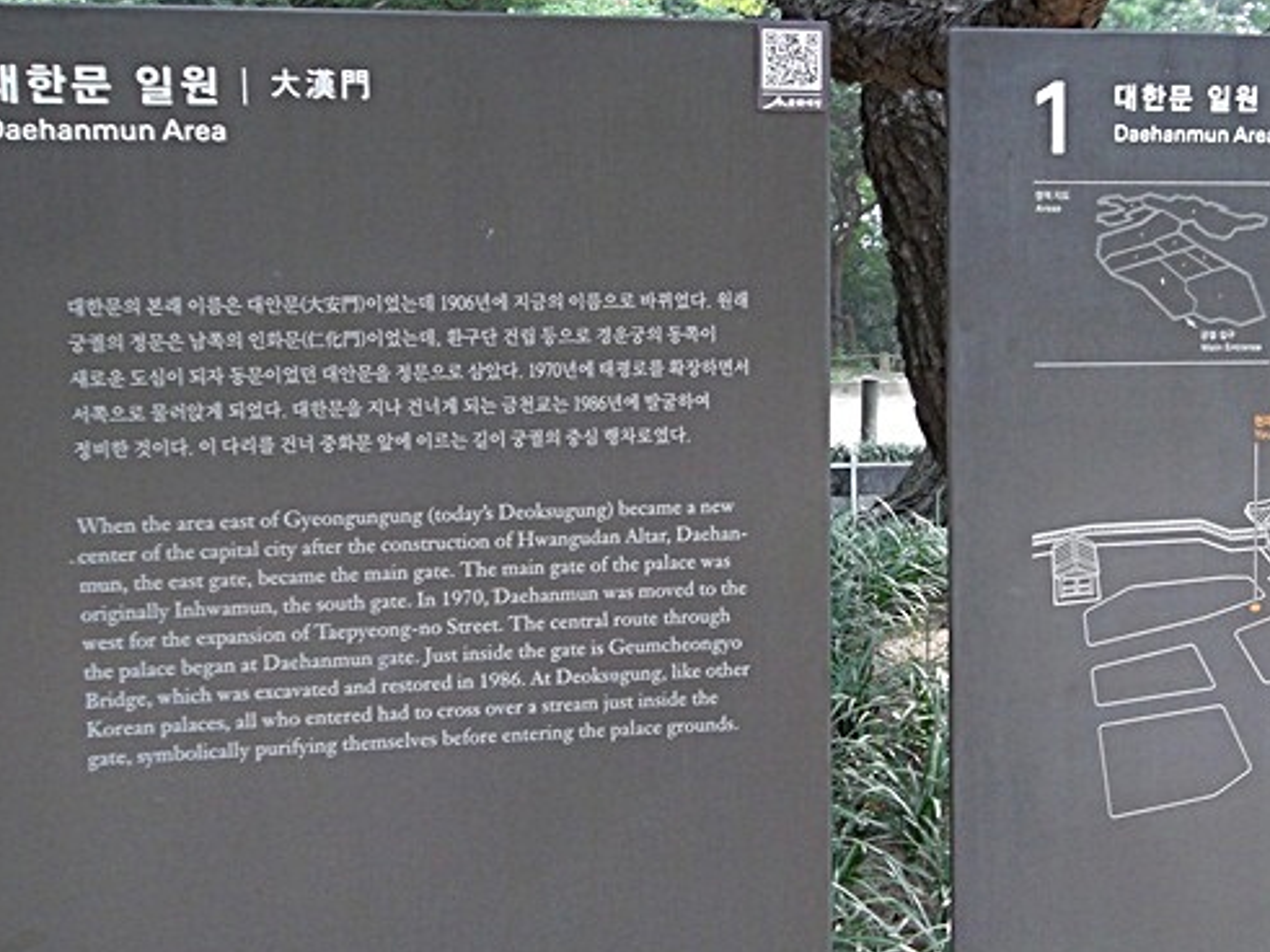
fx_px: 1614
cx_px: 887
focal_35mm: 44
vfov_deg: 32.8
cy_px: 414
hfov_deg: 42.1
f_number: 3.5
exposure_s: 1/45
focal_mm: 4.9
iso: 114
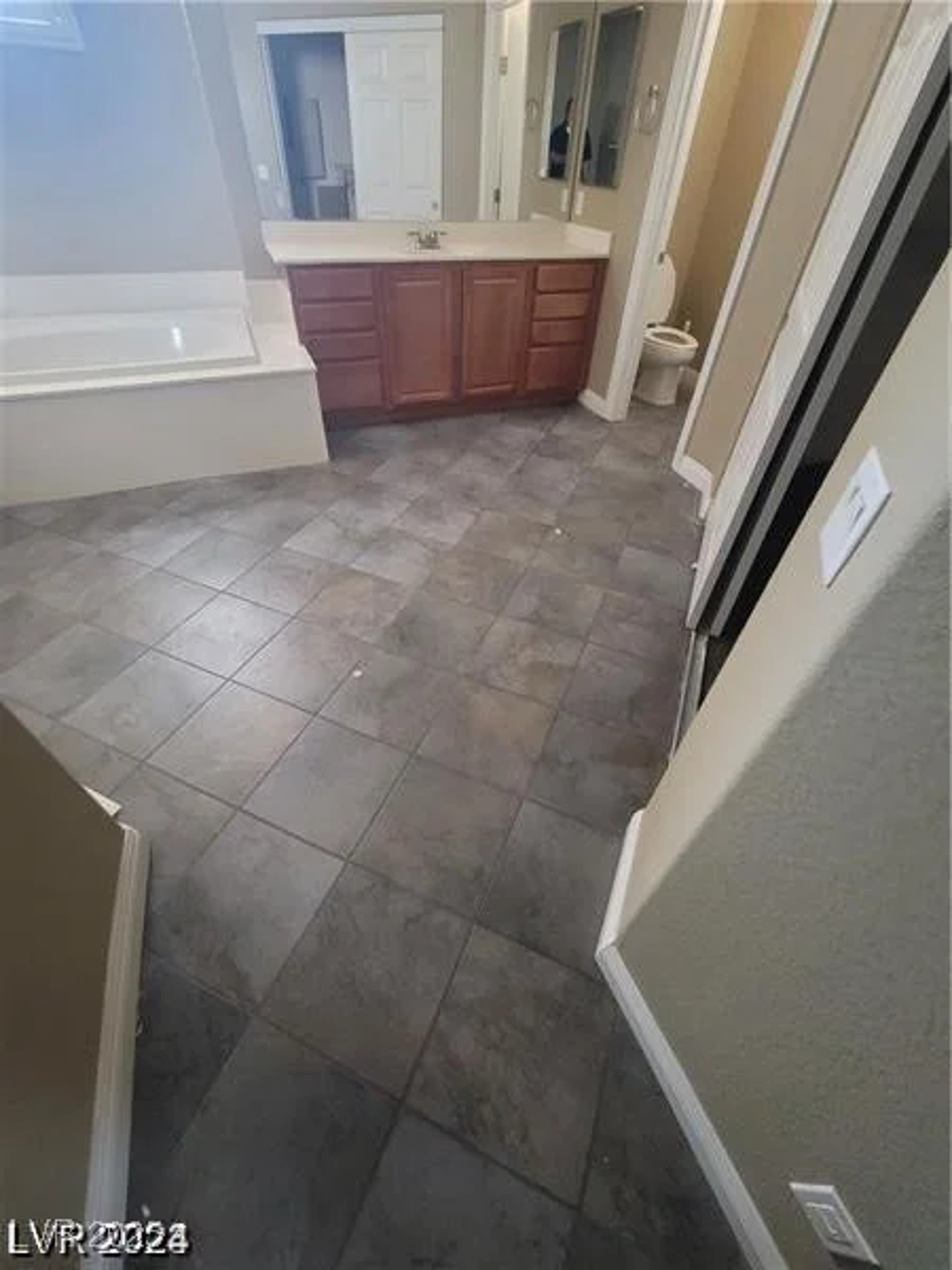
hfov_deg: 89.9
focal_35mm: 13
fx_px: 477
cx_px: 476
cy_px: 635
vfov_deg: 106.2
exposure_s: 1/24
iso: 800
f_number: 2.2
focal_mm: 2.2
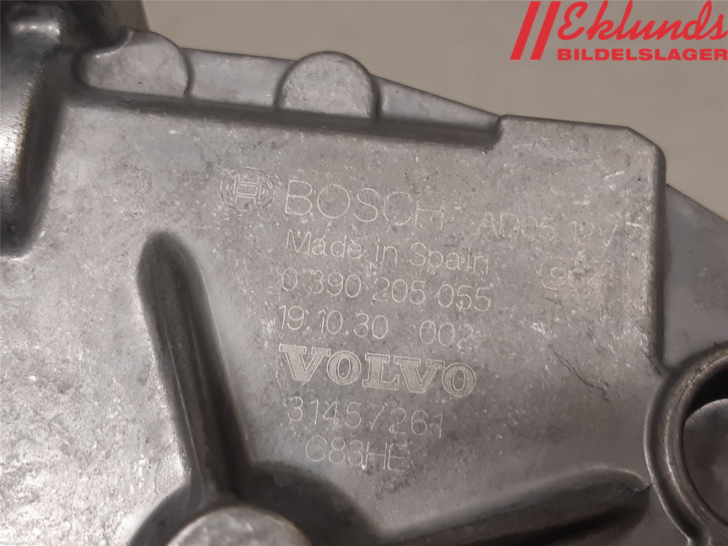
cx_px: 364
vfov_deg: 53.1
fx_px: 547
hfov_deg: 67.3
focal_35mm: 26
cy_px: 273
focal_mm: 3.93
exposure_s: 1/50
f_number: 1.7
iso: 80
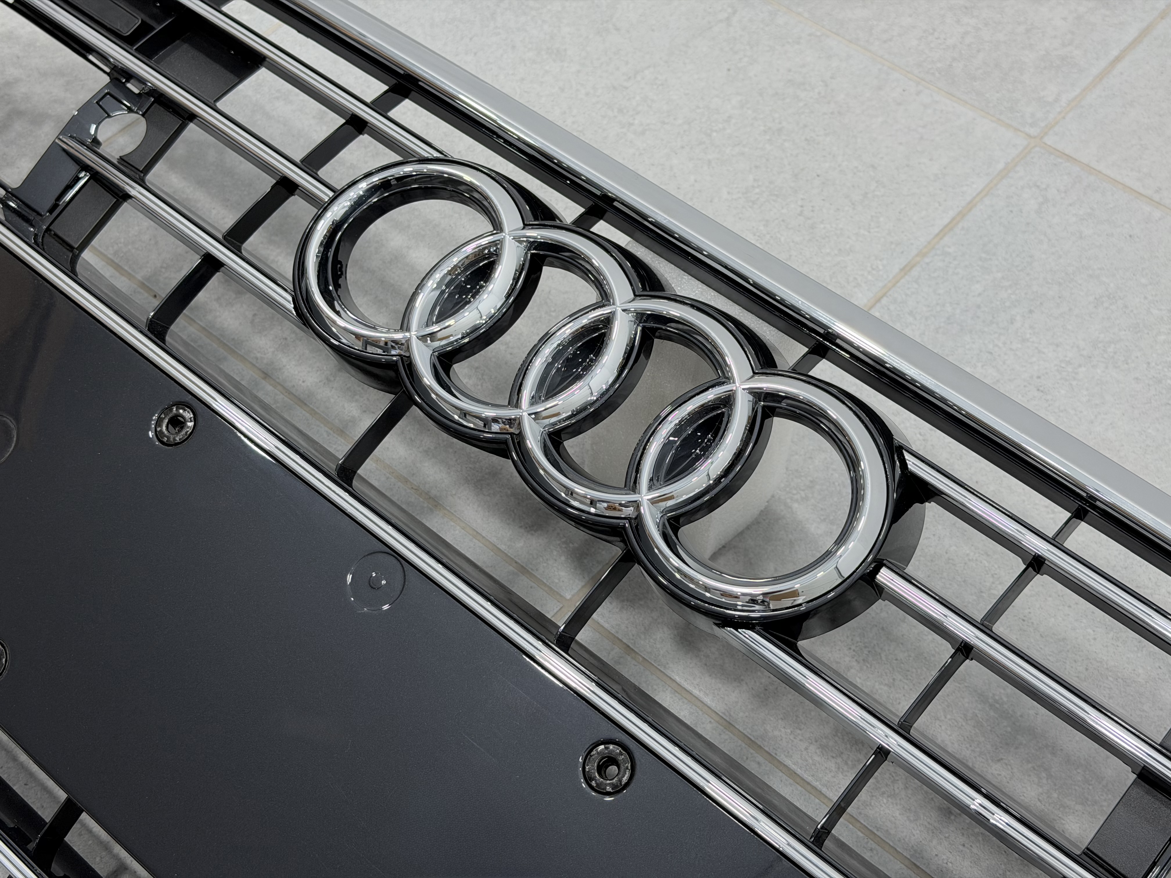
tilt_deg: -54.3
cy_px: 439
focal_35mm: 48
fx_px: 1624
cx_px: 586
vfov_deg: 30.3
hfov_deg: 39.7
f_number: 1.78
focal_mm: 6.76
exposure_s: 1/121
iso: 50
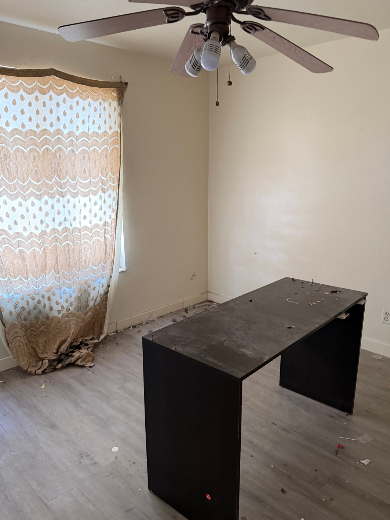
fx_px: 391
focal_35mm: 26
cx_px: 205
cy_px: 276
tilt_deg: -16.8
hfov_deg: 53.0
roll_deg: +0.7
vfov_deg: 67.2
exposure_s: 1/60
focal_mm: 6.76
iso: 400
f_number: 1.78
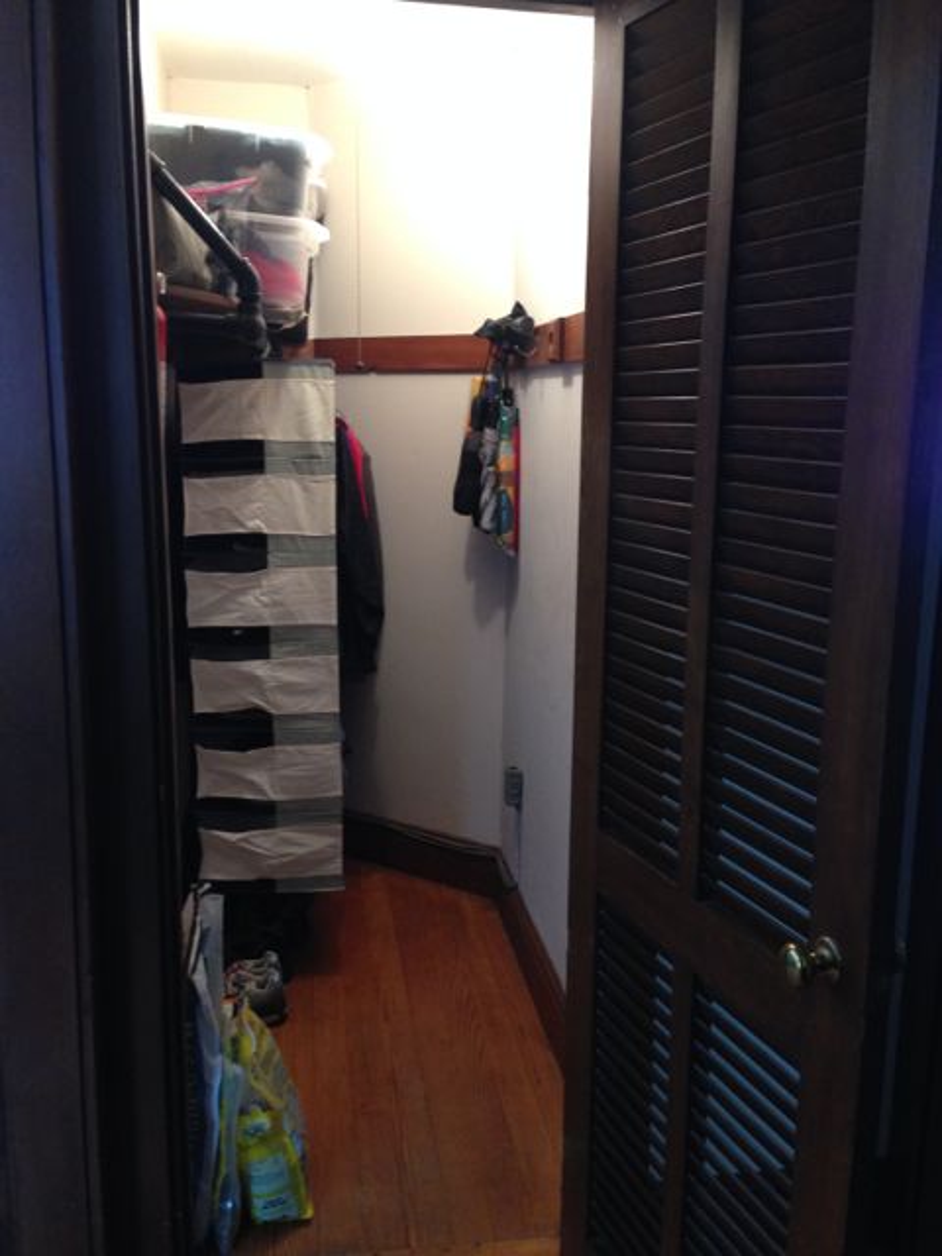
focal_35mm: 33
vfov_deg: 55.4
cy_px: 628
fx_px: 1197
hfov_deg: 42.9
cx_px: 471
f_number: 2.4
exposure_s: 1/20
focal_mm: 4.12
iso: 250
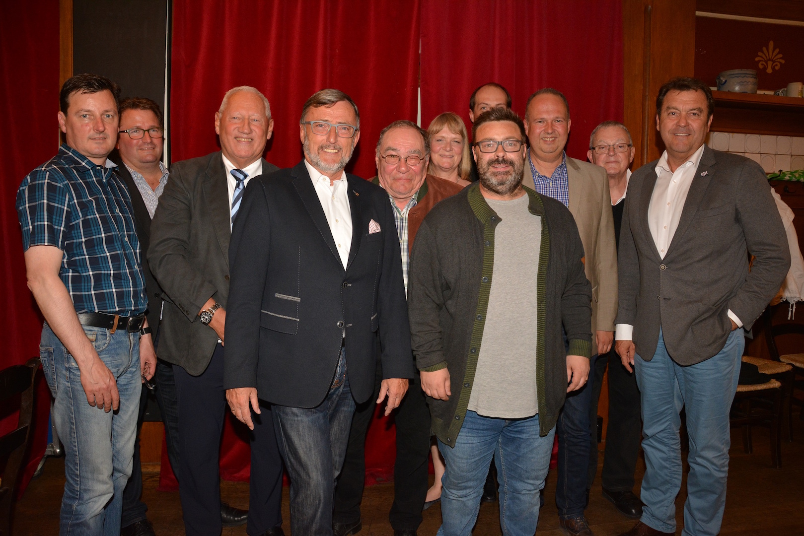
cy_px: 268
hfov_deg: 67.4
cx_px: 402
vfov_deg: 47.9
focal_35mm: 27
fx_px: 603
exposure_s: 1/60
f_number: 7.1
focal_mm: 18
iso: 800
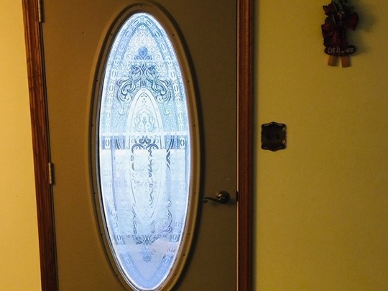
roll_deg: +1.9
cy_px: 197
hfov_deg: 34.9
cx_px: 223
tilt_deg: -10.2
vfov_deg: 26.4
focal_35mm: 55
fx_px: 616
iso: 64
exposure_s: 1/15
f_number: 2.2
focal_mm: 4.15
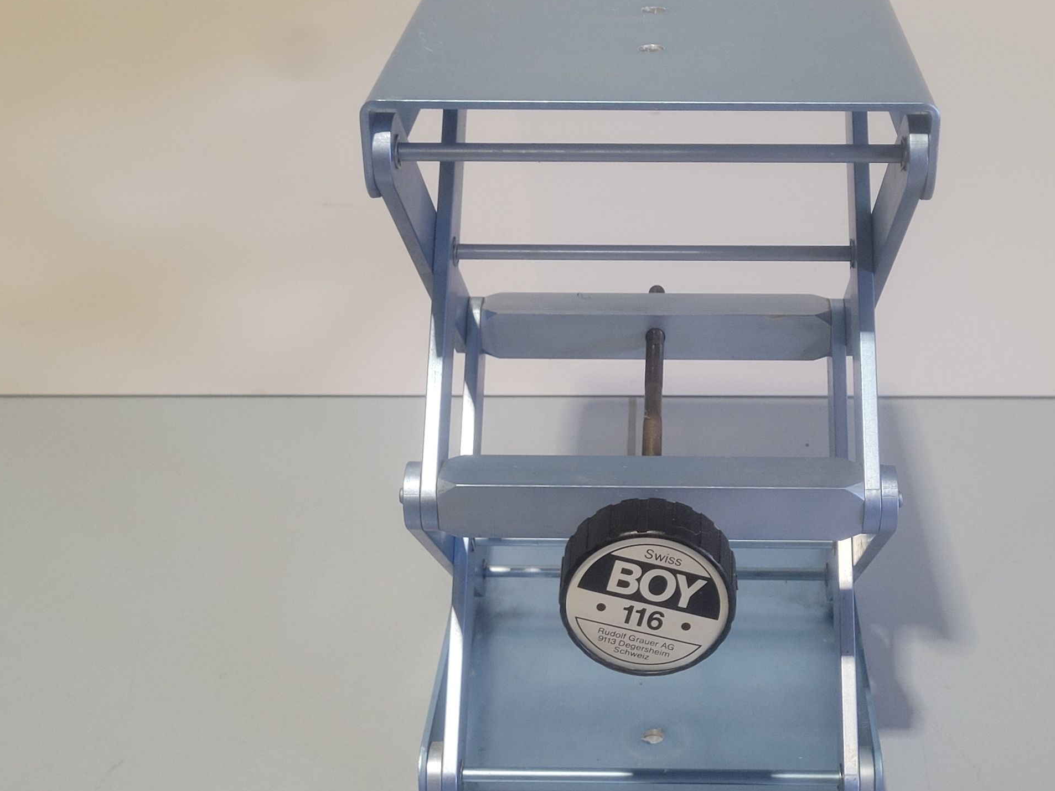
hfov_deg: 54.8
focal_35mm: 33
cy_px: 415
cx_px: 655
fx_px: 1006
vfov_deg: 42.9
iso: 200
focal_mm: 5.4
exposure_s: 1/50
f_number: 1.8
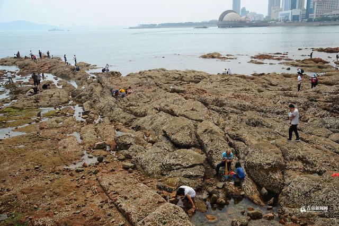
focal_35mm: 35
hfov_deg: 54.5
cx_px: 170
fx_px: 329
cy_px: 113
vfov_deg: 37.8
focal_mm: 35
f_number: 5.6
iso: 200
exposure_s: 1/800
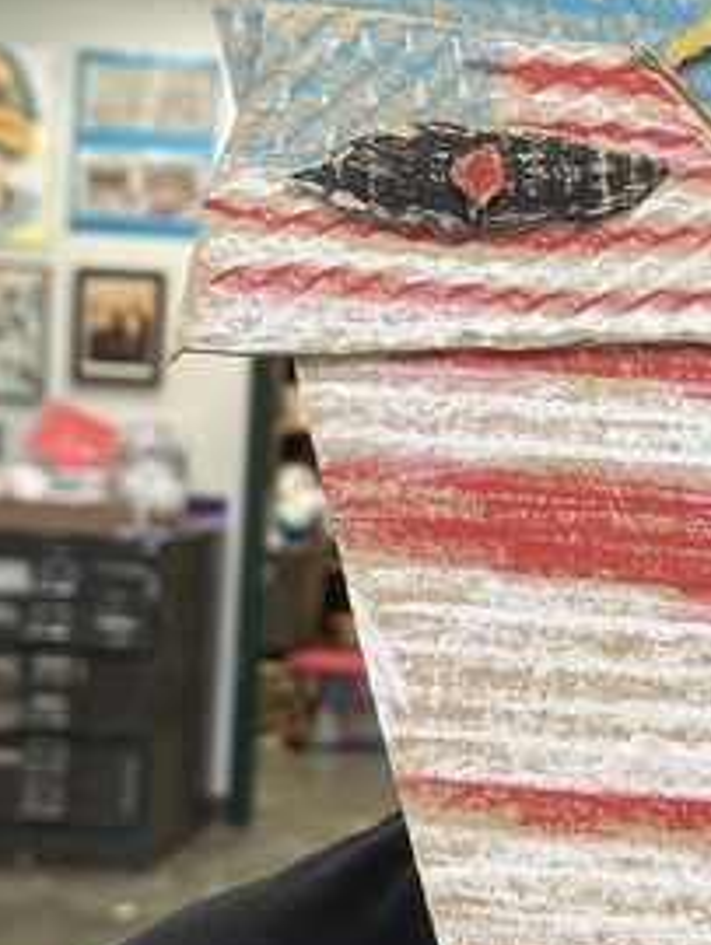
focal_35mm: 91
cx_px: 546
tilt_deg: -1.1
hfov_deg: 16.2
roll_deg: -3.4
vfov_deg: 21.5
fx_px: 2488
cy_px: 434
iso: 125
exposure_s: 1/60
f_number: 1.78
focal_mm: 6.86
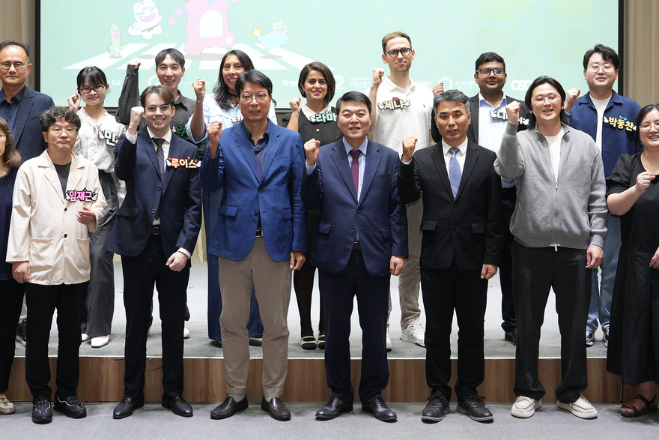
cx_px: 321
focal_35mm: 54
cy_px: 119
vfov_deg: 24.8
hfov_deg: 36.9
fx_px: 989
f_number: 5.6
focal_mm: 33
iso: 3200
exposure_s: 1/125
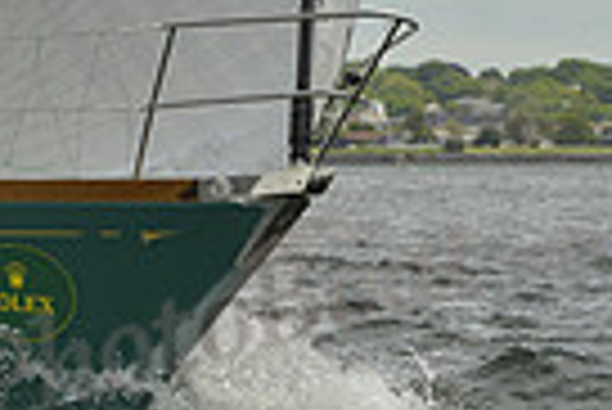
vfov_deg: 2.9
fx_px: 8118
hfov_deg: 4.3
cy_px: 137
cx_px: -261
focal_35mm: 477
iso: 280
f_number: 8
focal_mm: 112
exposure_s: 1/1600
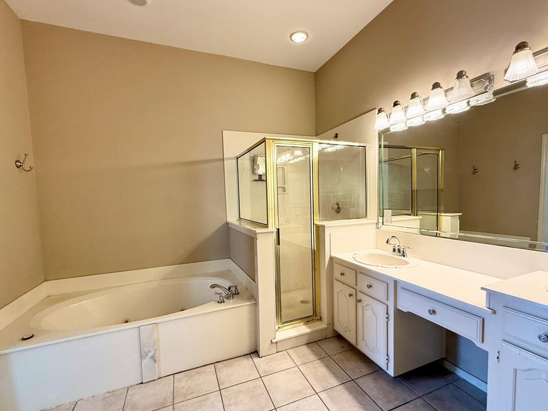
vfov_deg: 81.6
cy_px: 215
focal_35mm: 15
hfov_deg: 98.2
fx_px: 237
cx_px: 280
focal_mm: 2.22
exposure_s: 1/120
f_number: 2.2
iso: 125
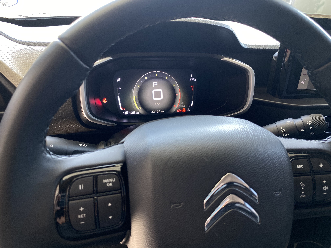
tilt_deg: -31.7
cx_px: 166
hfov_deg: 67.3
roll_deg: -4.1
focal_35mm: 26
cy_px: 124
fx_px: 249
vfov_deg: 53.1
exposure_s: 1/121
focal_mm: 4.25
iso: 100
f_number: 1.8
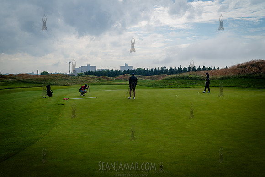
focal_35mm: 35
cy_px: 88
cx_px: 132
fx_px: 258
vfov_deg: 37.9
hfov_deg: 54.4
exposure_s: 1/1000
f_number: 5
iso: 100
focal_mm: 35
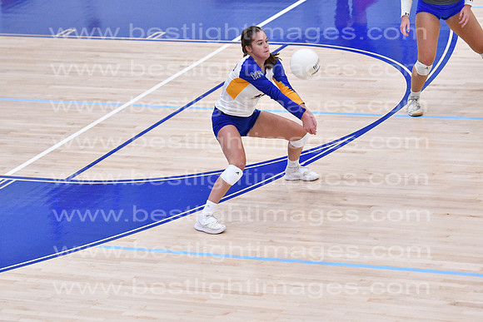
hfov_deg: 11.2
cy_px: 161
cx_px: 242
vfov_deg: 7.5
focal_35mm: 183
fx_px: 2456
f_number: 3.2
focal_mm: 122
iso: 6400
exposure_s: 1/1000
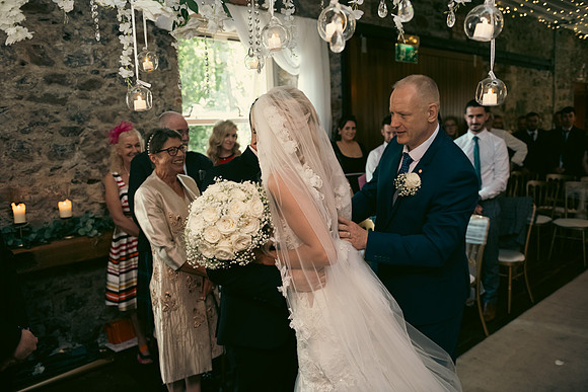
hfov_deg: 63.6
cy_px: 196
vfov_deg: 45.0
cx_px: 294
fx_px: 474
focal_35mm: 29
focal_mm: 29
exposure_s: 1/160
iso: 1250
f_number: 3.5
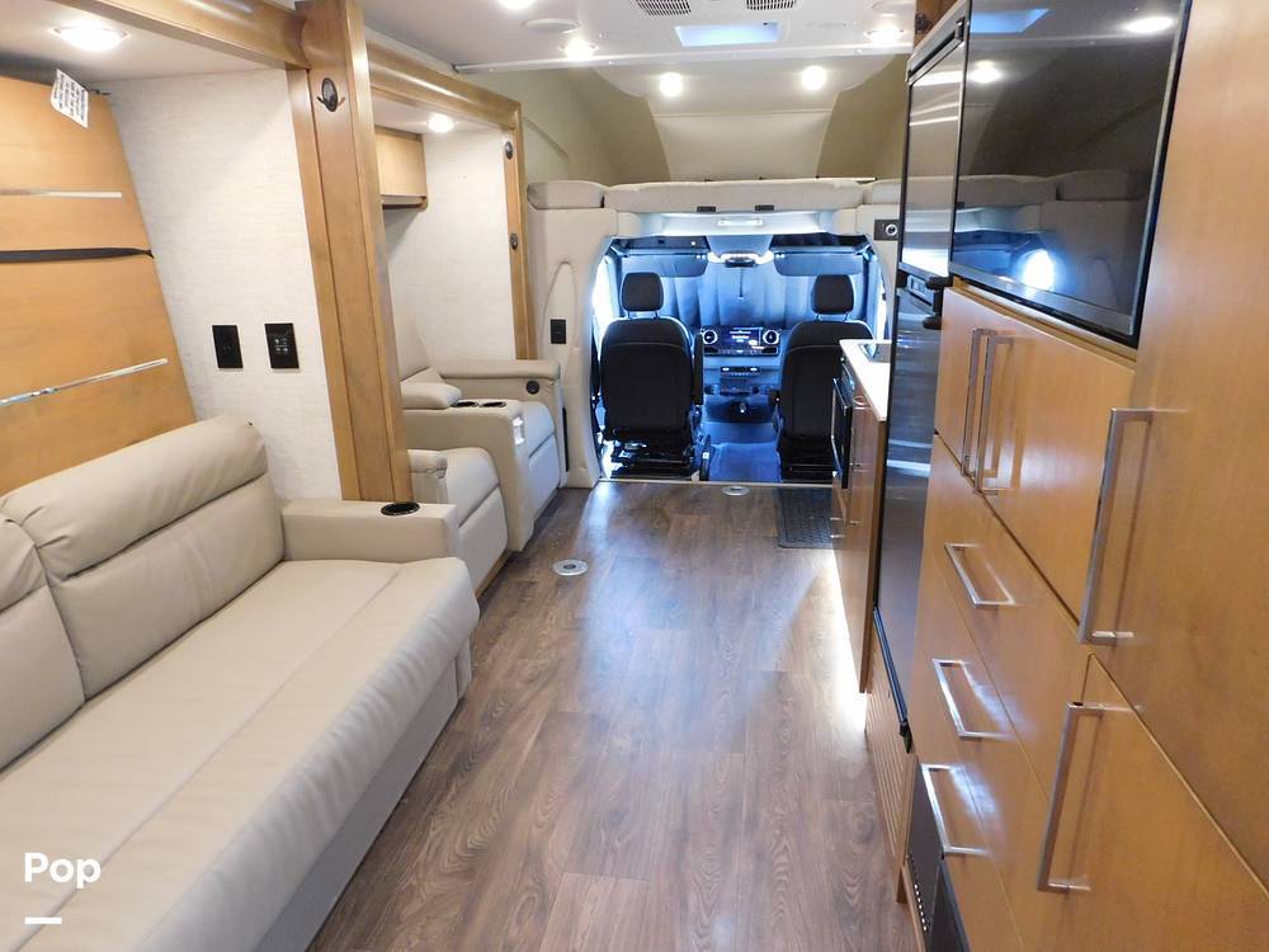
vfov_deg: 58.9
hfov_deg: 73.9
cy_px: 476
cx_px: 634
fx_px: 843
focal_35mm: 23
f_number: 3
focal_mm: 4
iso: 400
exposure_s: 1/30
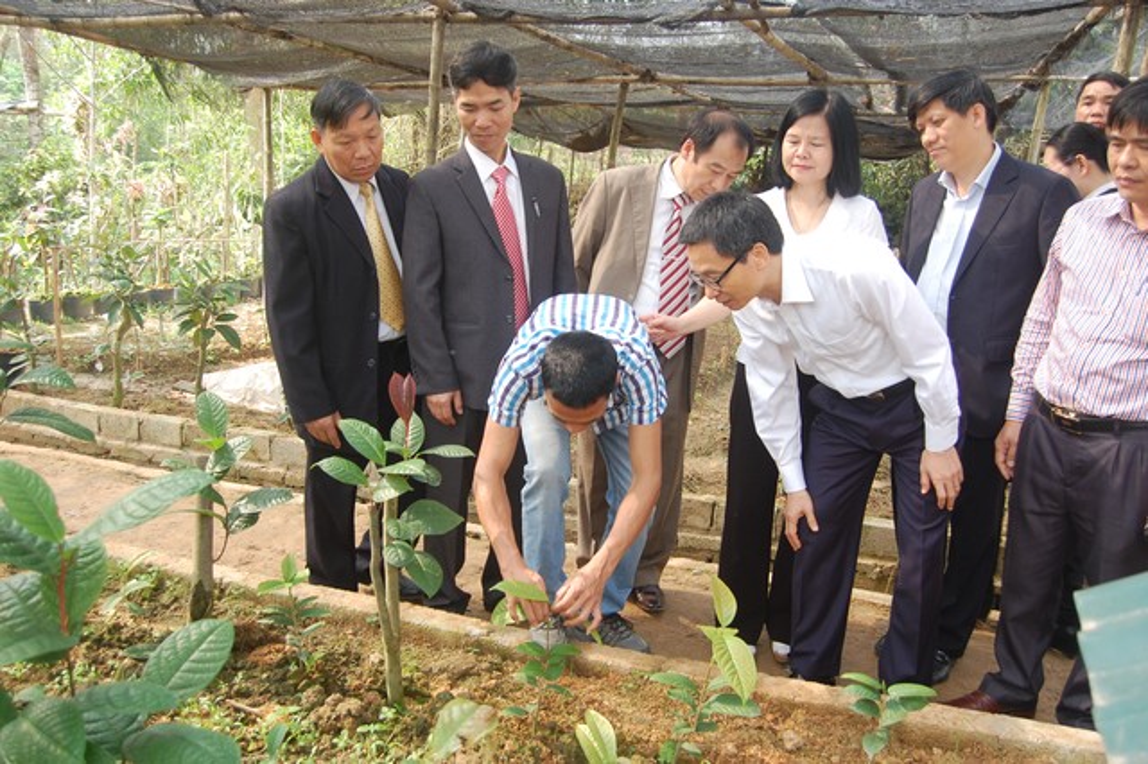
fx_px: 1052
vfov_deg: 39.9
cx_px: 574
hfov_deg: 57.2
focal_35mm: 33
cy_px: 382
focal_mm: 22
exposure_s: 1/125
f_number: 5.6
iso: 400
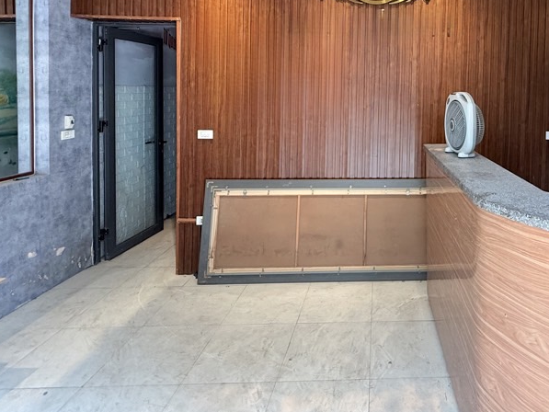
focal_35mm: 24
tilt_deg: -0.3
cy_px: 95
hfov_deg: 67.8
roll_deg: -0.8
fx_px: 381
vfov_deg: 53.8
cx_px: 399
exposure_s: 1/99
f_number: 2.2
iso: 250
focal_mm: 2.22
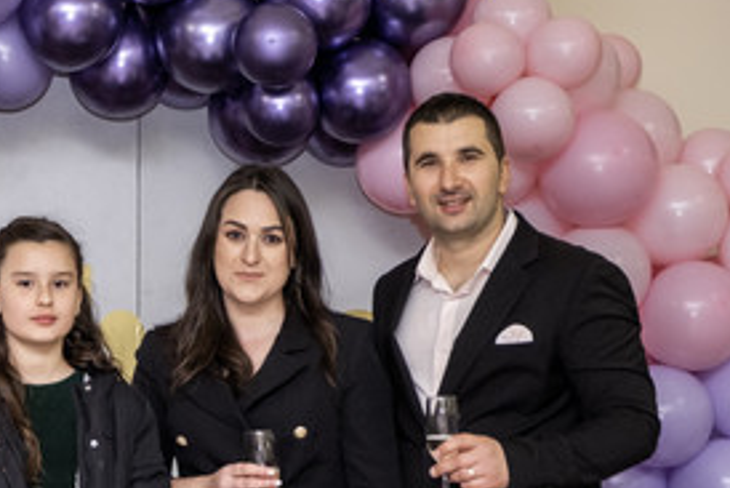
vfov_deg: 7.1
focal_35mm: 194
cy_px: 401
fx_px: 3936
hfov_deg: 10.5
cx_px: -59
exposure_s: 1/125
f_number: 2.8
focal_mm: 55
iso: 1250
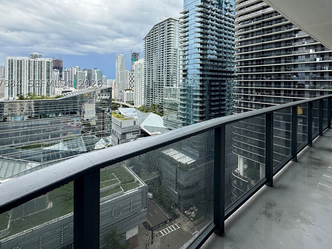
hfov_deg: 84.2
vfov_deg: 66.8
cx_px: 188
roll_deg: -0.9
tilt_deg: +0.6
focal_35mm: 19
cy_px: 83
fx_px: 182
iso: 64
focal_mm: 2.22
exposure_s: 1/1087
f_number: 2.2
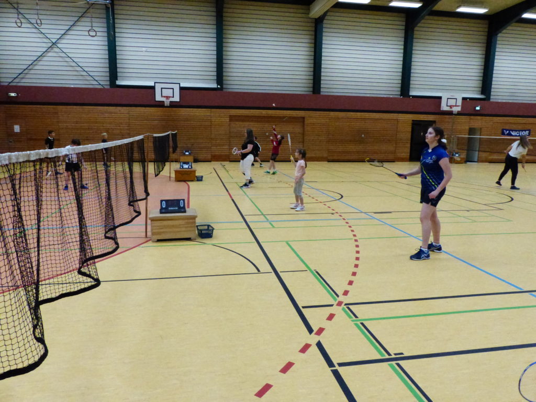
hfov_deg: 69.4
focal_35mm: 25
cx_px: 268
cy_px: 201
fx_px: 387
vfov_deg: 54.9
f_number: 4
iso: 1600
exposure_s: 1/250
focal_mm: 4.5
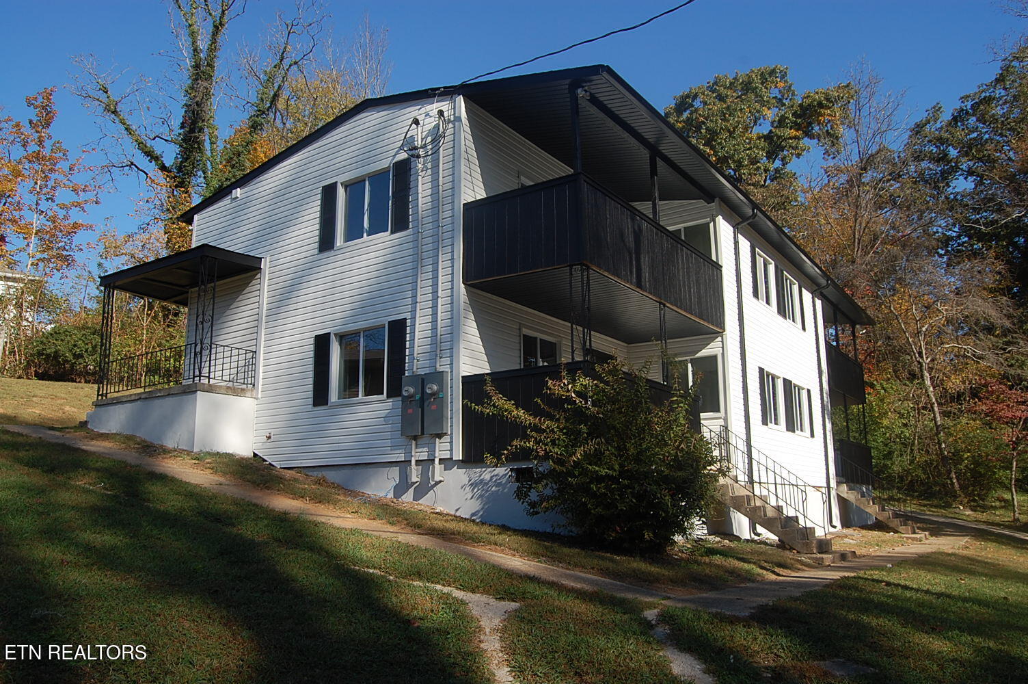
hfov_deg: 67.4
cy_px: 342
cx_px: 514
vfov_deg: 47.8
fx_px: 770
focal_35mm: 27
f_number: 9
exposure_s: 1/320
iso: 200
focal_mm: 18
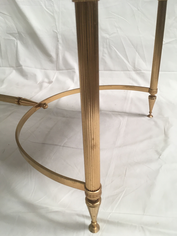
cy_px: 118
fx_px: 198
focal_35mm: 29
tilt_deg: -29.4
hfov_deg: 48.2
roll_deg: +5.0
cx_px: 88
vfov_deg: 61.7
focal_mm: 4.15
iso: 50
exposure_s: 1/33
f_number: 2.2
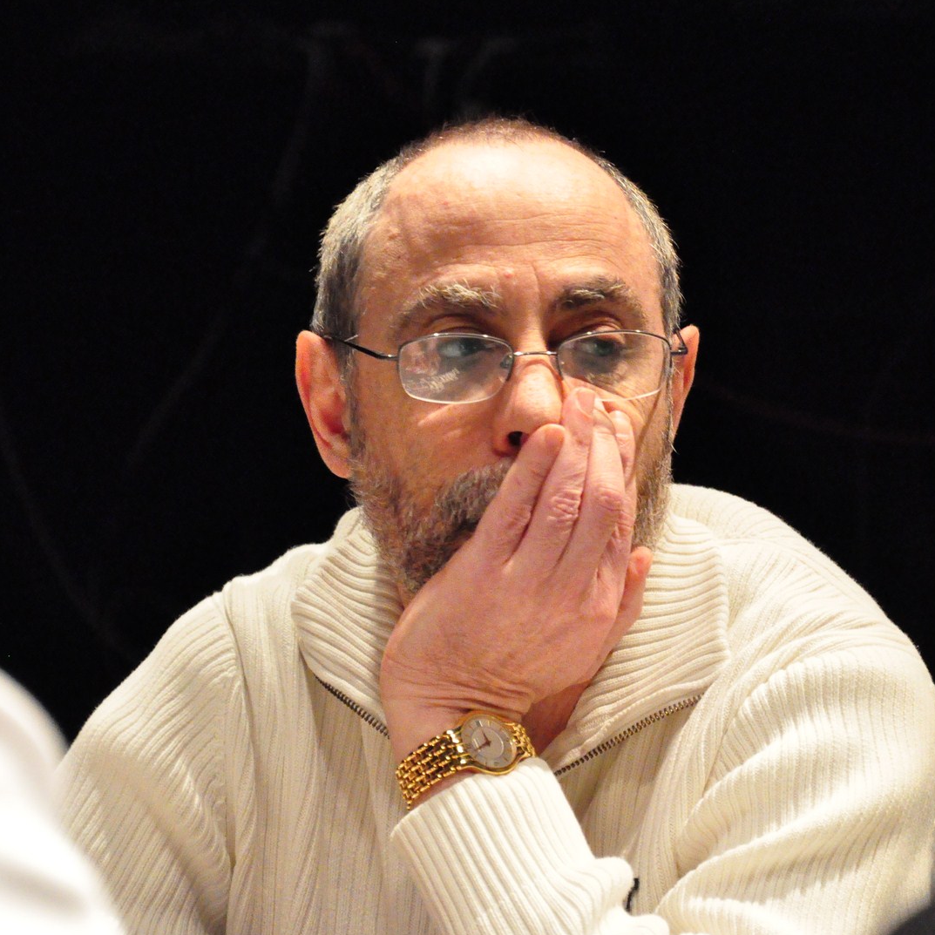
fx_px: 6193
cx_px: 498
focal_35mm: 203
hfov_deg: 8.6
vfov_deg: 8.6
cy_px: 466
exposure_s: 1/100
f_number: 5.6
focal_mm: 105
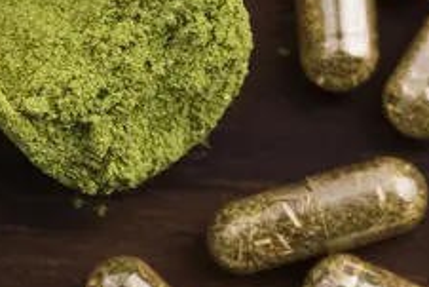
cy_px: 57
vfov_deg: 4.9
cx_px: -21
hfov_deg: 7.3
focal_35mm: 279
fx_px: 3327
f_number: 13
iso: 100
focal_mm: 105
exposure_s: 1/30
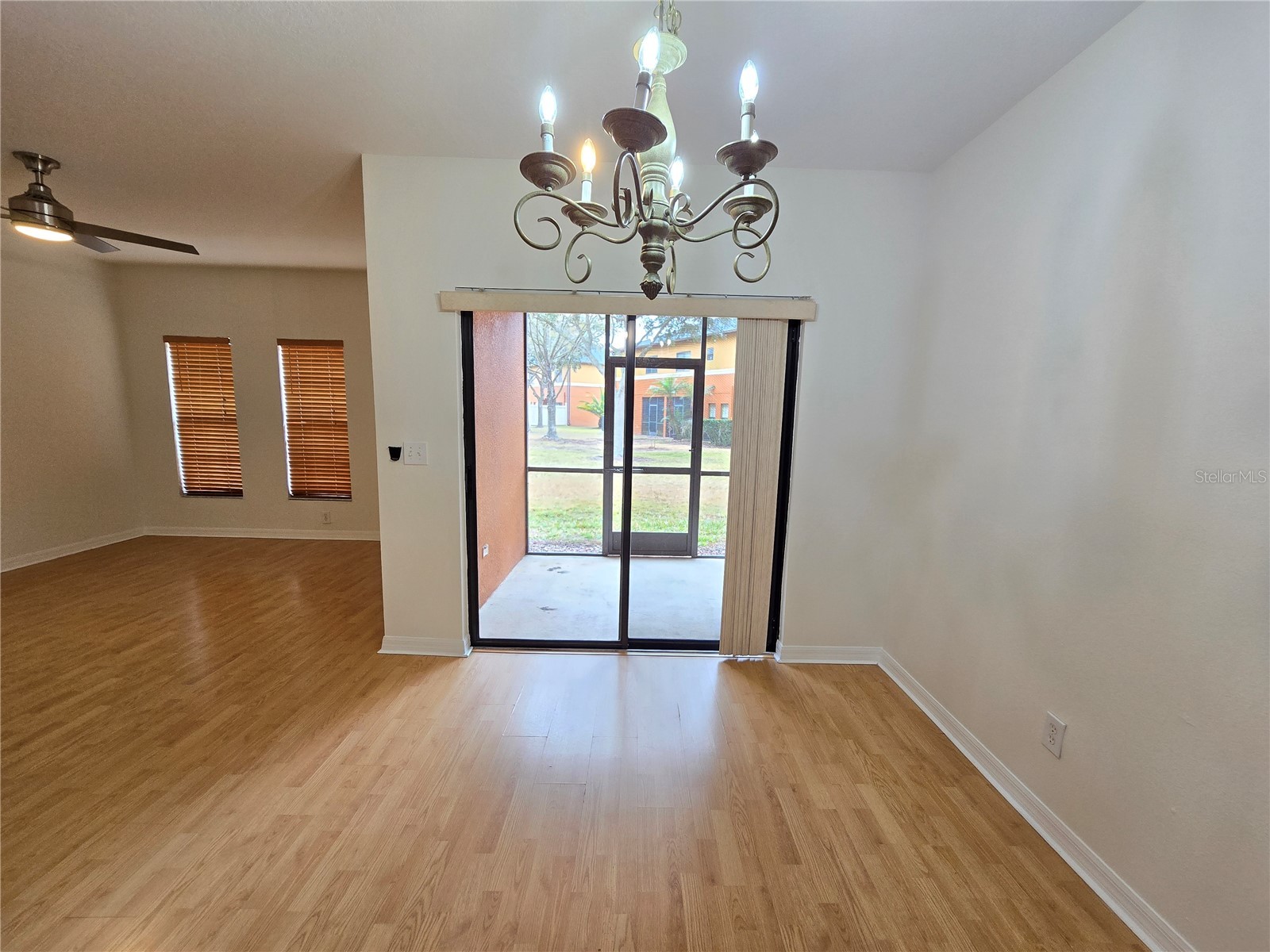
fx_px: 477
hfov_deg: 106.2
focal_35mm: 13
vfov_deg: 89.9
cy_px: 476
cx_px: 635
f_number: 2.2
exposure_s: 1/60
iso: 100
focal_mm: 2.2
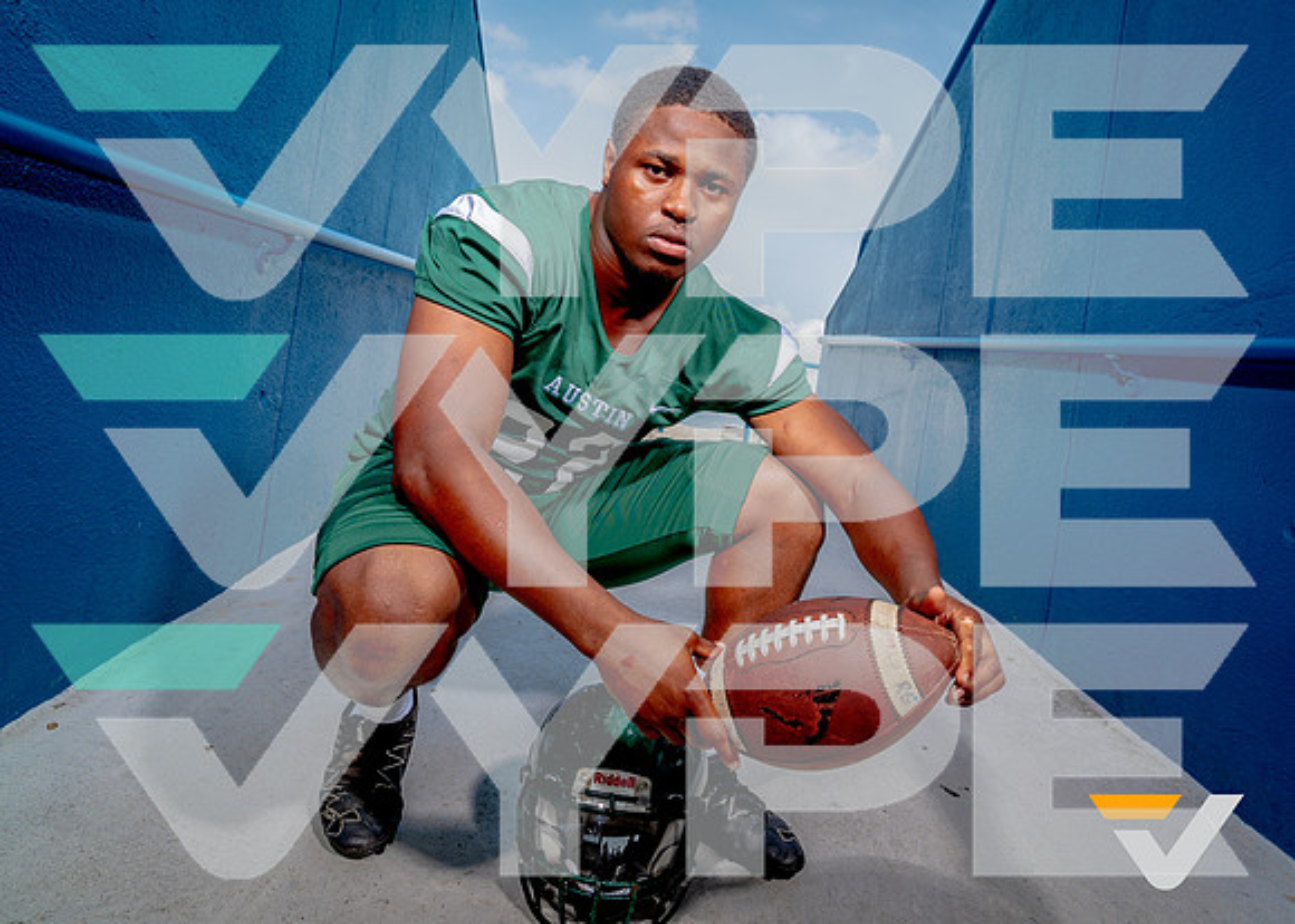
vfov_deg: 53.2
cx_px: 689
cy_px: 462
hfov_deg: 70.0
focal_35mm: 25
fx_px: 924
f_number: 9.5
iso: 100
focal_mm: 24
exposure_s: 1/125
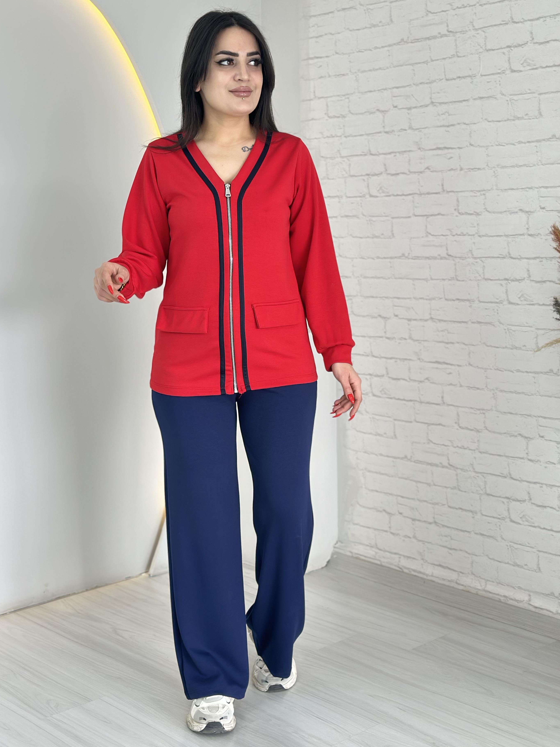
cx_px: 257
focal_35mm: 53
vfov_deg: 36.2
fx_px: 1143
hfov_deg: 27.5
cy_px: 367
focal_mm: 6.86
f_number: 1.78
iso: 80
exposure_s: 1/100
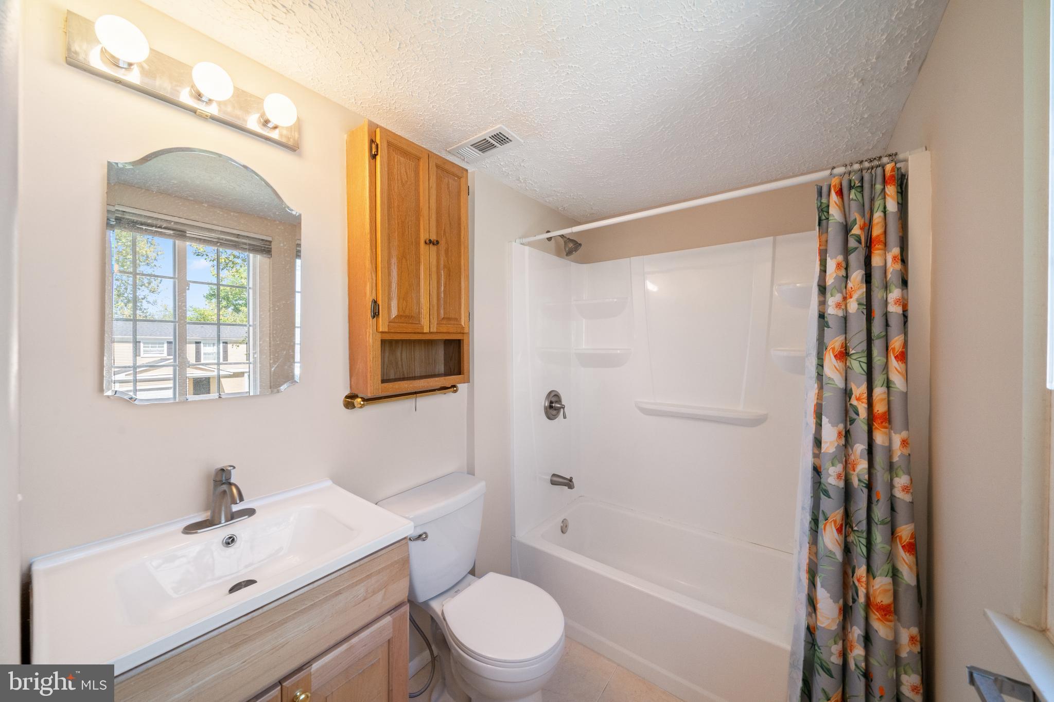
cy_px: 351
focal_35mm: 12
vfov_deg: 90.0
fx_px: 351
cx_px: 527
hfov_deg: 112.6
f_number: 9
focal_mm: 12
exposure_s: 1/6
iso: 800
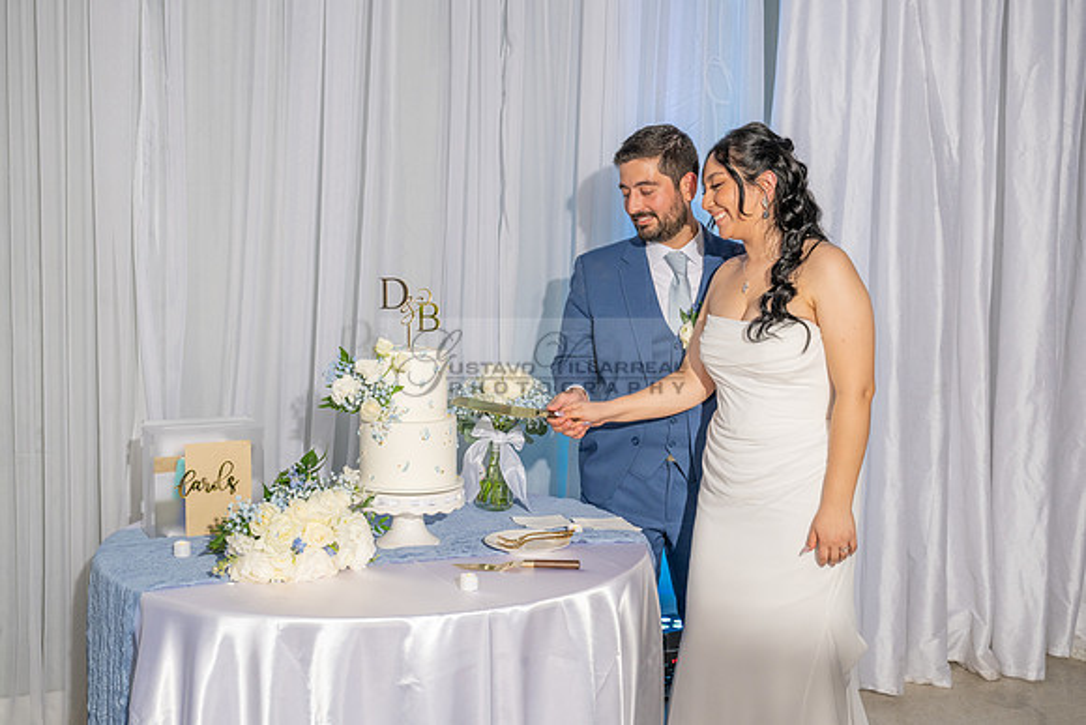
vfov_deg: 35.1
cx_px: 543
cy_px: 362
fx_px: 1147
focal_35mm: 38
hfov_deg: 50.7
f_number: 5.6
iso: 800
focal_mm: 38
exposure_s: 1/160
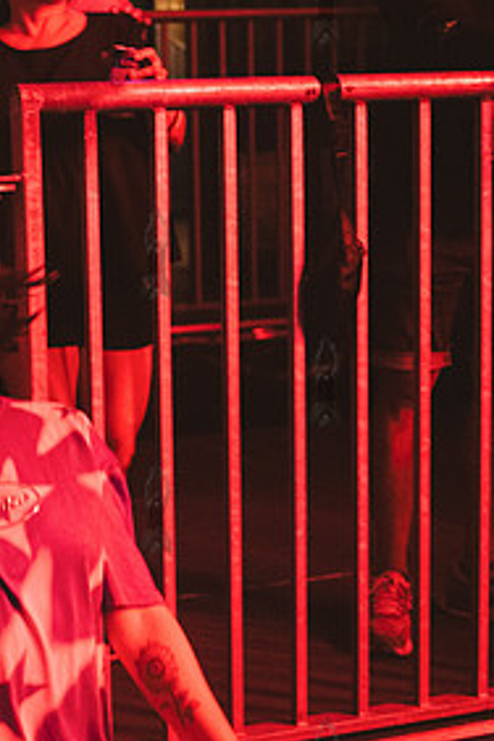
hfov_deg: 17.9
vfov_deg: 28.8
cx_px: -184
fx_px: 1441
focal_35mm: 70
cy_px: 380
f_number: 2.8
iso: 6400
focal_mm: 34
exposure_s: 1/160
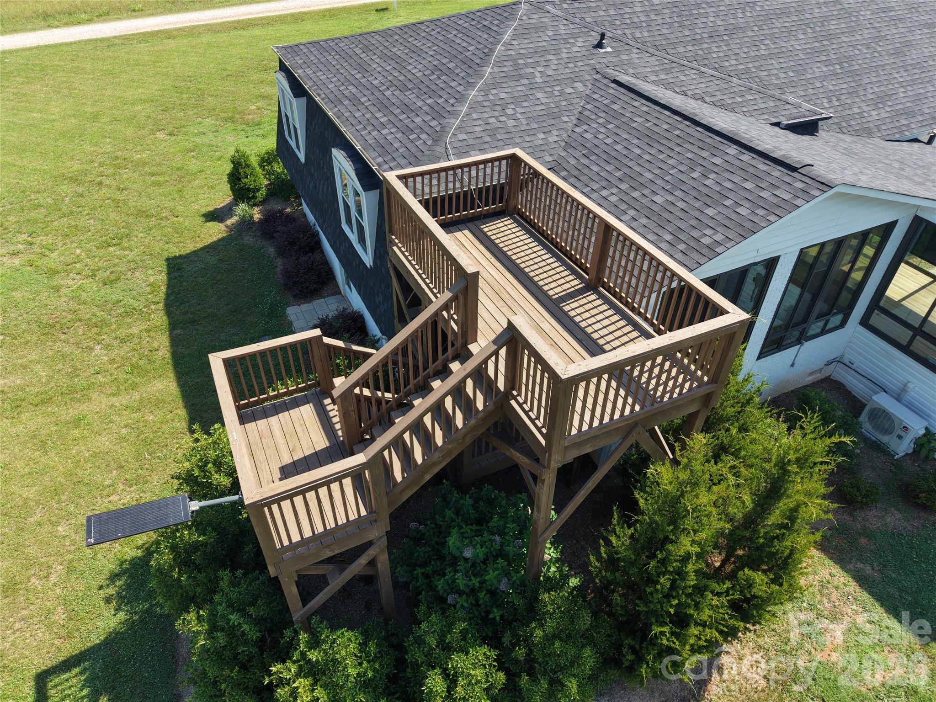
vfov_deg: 56.8
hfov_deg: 71.6
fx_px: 649
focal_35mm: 24
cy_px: 351
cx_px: 468
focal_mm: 8.67
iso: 150
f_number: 1.8
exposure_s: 1/1600
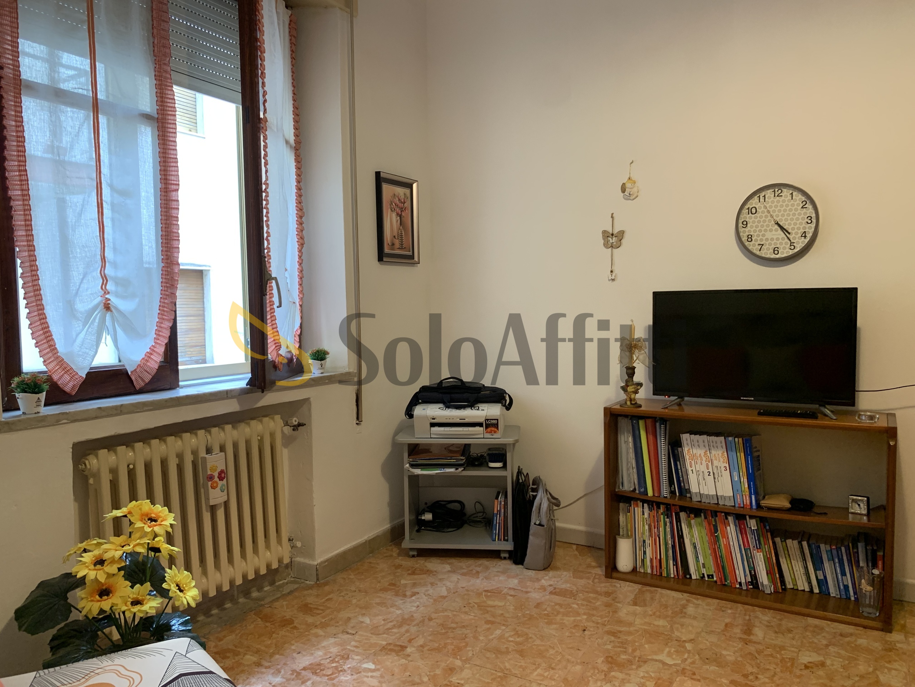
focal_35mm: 26
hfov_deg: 67.3
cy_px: 344
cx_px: 458
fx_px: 687
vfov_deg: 53.1
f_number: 1.8
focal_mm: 4.25
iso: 100
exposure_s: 1/60
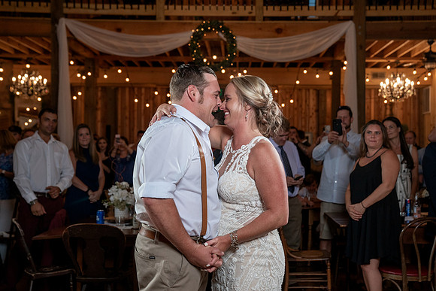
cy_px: 144
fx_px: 615
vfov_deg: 26.6
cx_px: 244
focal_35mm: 51
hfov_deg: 39.0
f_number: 4
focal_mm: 43
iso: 1000
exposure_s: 1/200
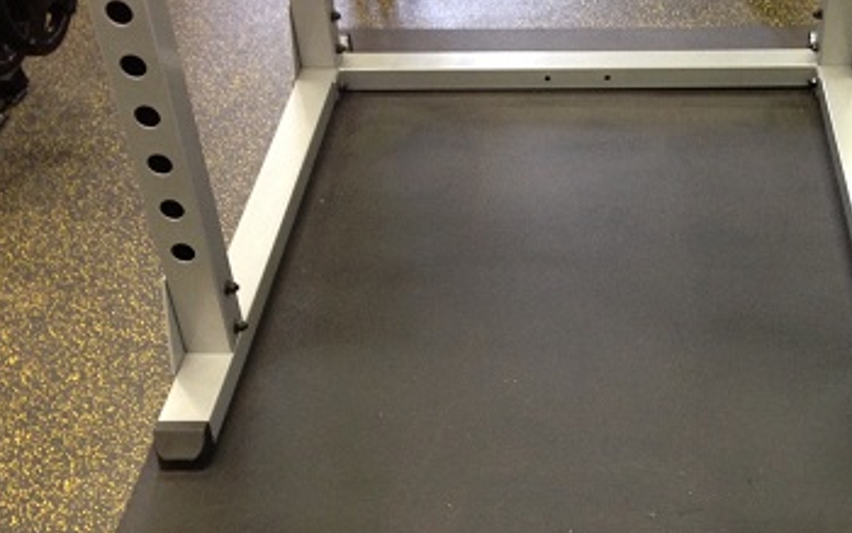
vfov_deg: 21.6
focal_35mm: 60
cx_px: 621
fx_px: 1394
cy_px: 333
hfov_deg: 33.4
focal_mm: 4.13
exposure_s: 1/20
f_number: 2.4
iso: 160
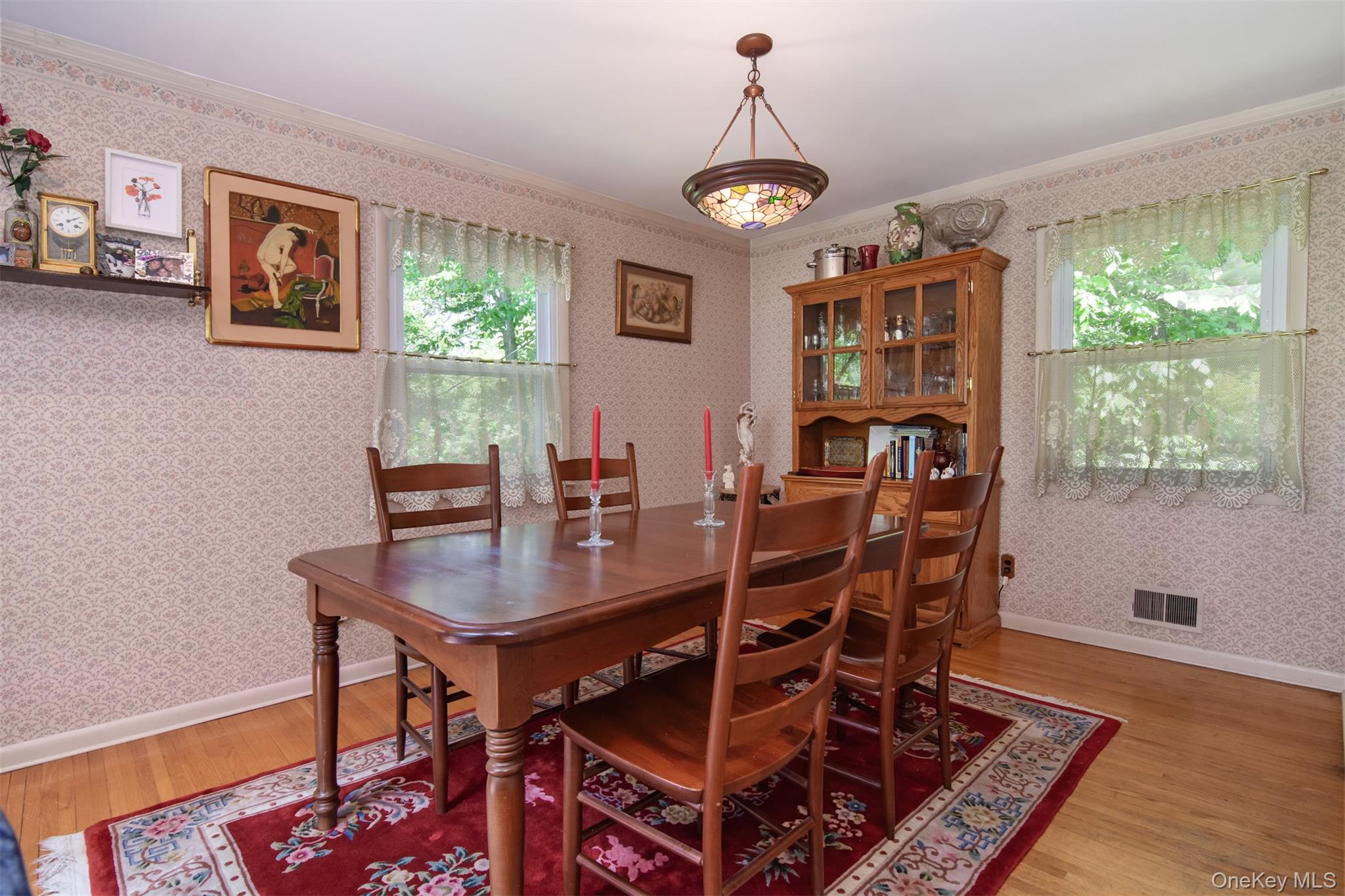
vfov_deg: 72.0
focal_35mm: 16
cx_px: 672
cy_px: 448
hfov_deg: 95.0
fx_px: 616
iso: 640
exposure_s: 1/40
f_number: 8
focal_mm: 11
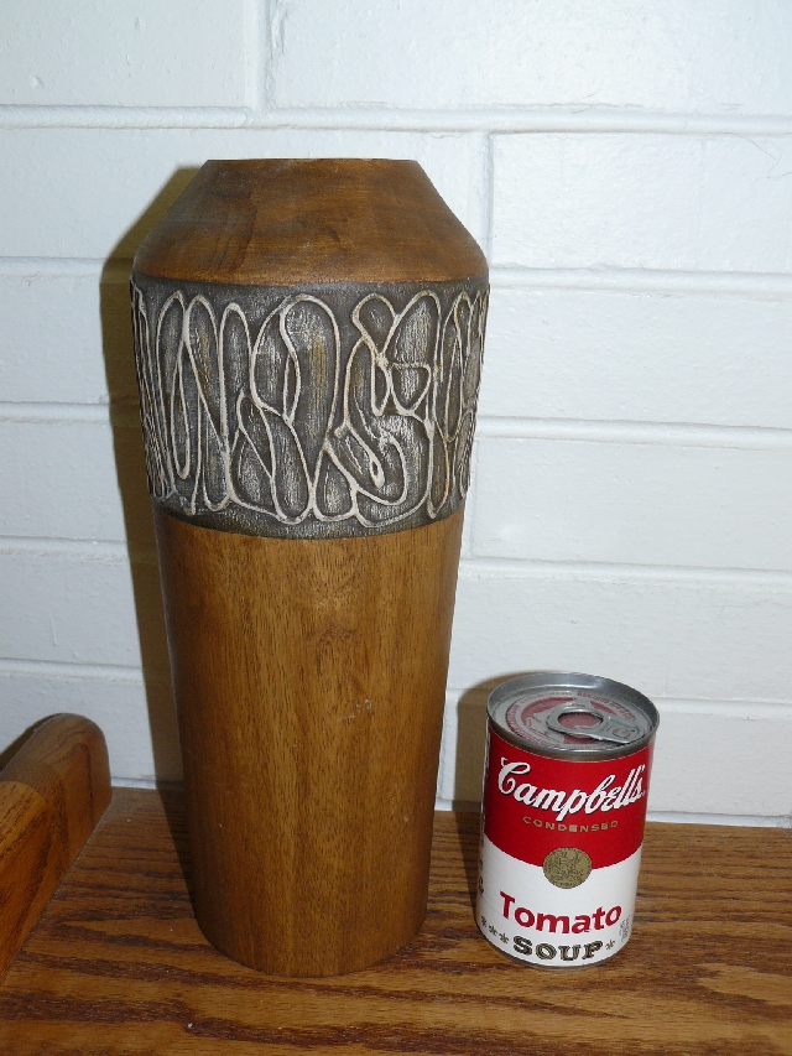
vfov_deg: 51.3
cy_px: 528
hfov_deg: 39.7
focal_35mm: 36
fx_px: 1098
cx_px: 396
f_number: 4
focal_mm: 6
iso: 100
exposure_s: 1/30
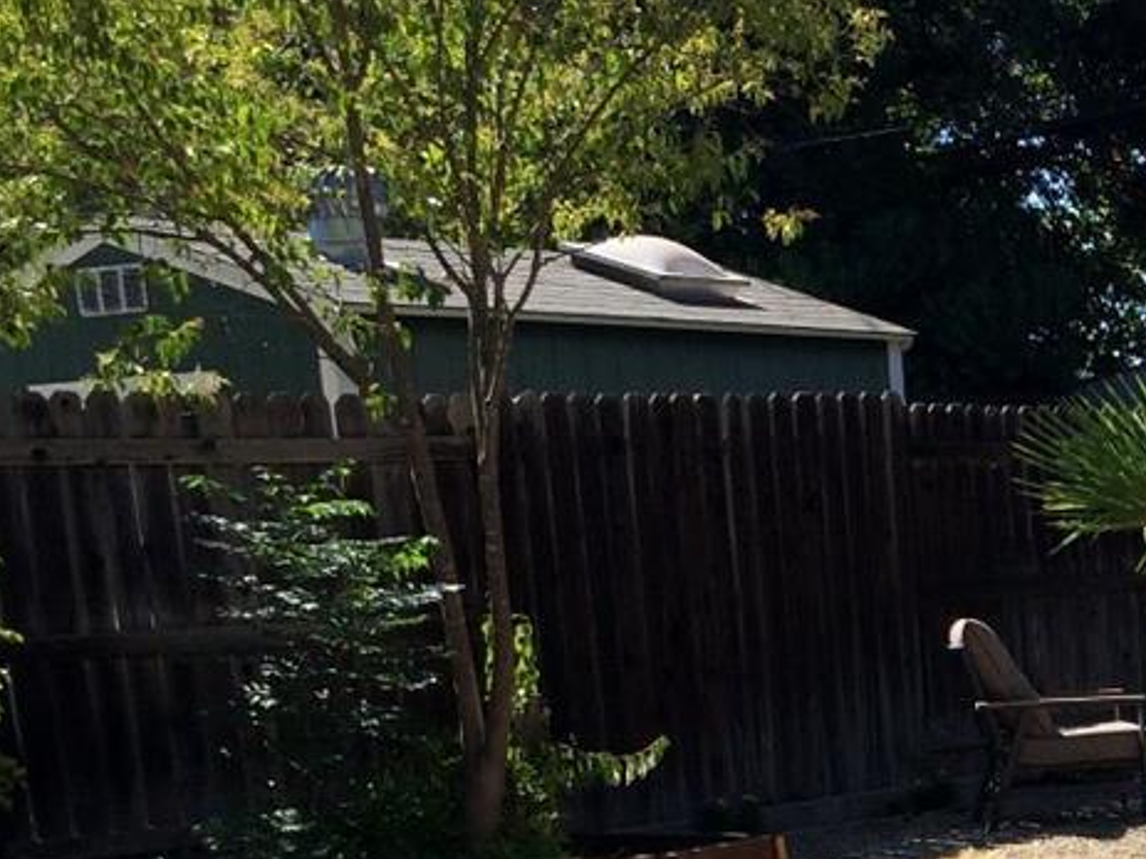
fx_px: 3111
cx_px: 1648
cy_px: 956
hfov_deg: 18.7
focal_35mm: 94
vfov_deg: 15.3
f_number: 2.2
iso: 32
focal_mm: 4.15
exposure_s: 1/1001
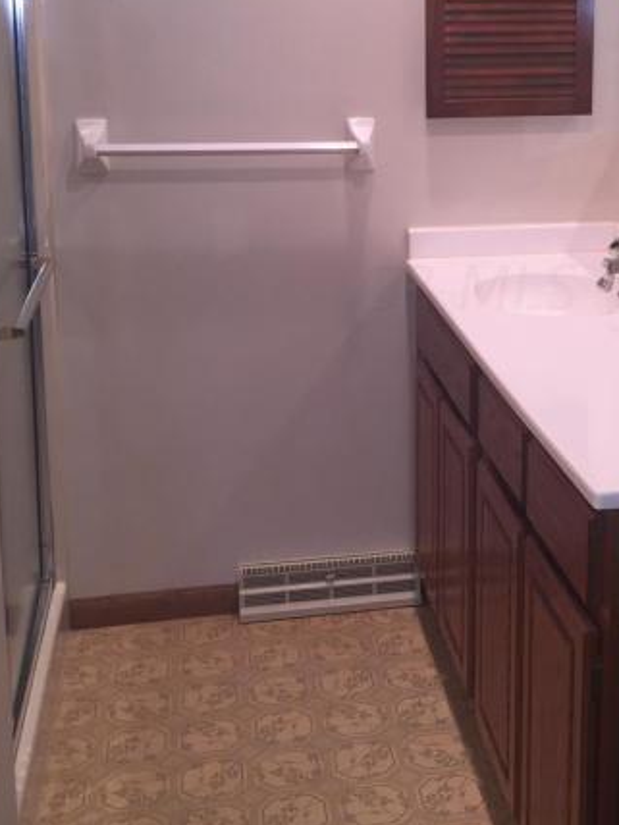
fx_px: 1240
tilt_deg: -11.2
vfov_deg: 36.5
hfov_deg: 27.6
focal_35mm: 52
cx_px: 465
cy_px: 285
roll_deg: -0.5
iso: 64
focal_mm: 4.15
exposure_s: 1/30
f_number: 2.2
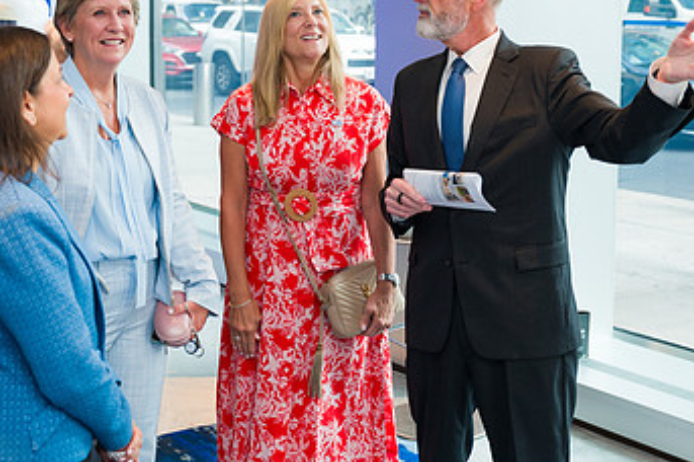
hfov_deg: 32.9
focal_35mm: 61
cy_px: 130
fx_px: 1175
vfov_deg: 22.1
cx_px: 310
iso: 400
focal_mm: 36
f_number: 3.5
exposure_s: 1/200
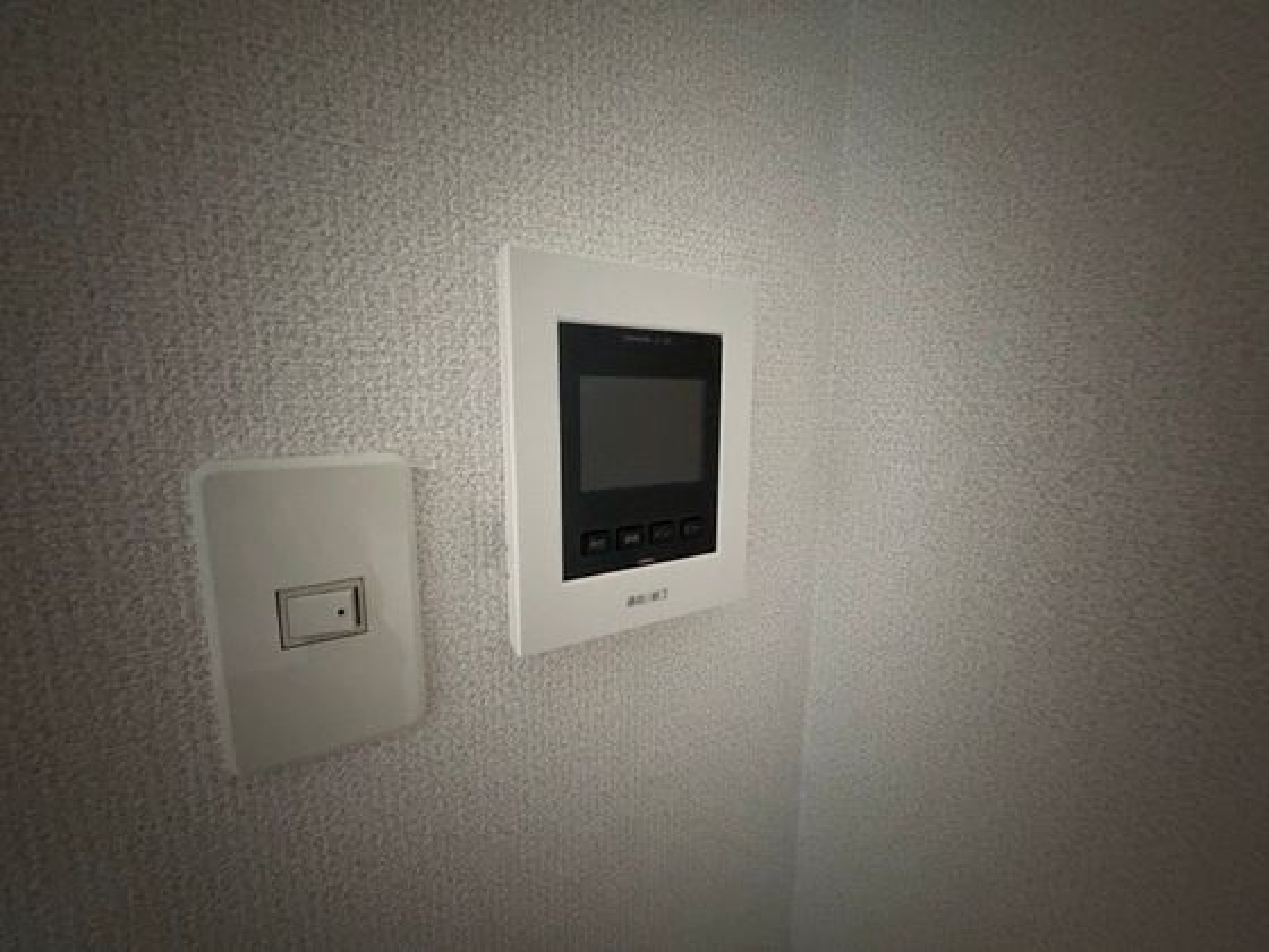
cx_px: 634
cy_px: 476
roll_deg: +0.1
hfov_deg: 102.1
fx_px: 513
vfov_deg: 85.7
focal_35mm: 14
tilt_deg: -9.6
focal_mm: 2.22
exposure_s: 1/39
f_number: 2.2
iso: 1600
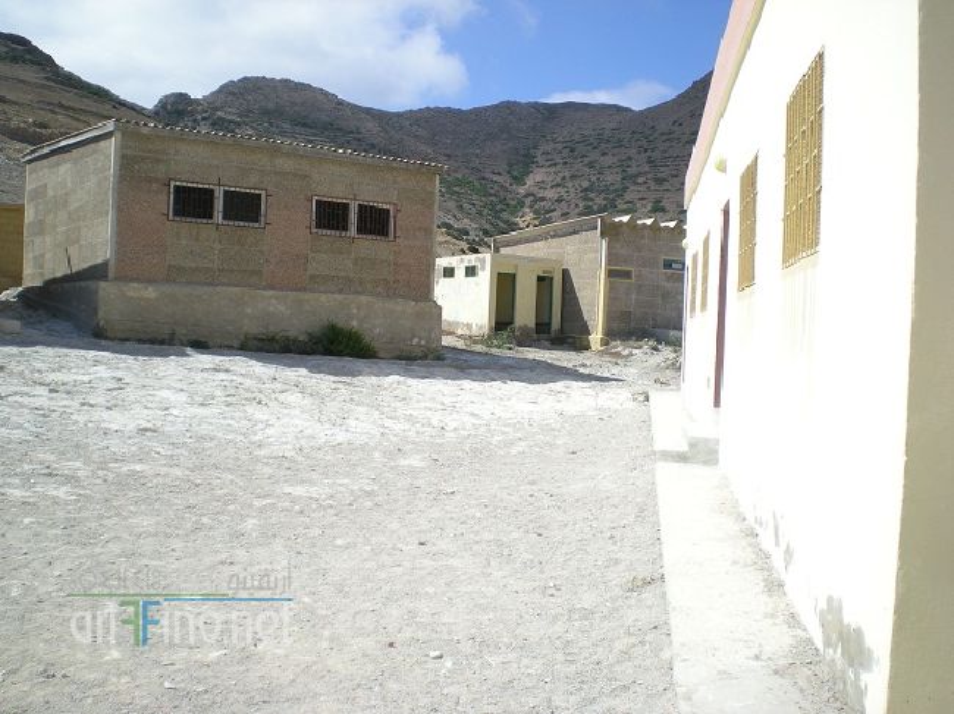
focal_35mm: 38
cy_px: 357
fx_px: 1047
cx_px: 477
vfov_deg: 37.7
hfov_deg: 49.0
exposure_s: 1/451
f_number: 4.6
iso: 50
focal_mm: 6.3
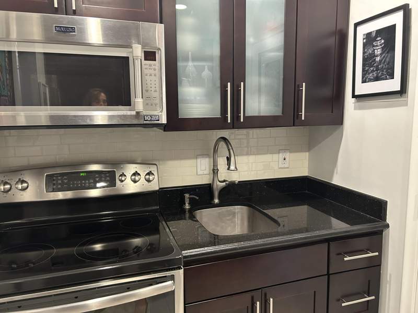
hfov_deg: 67.3
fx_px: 314
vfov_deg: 53.1
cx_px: 209
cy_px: 156
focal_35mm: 26
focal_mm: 5.7
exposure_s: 1/60
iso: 320
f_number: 1.5
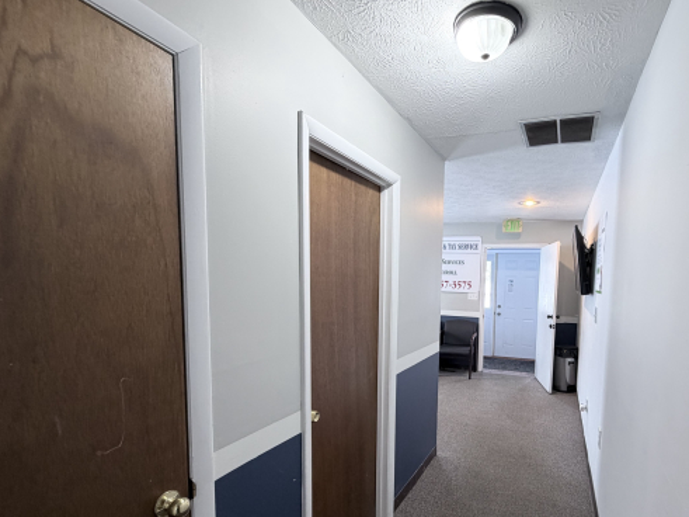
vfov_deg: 67.8
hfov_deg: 82.8
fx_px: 378
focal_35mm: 19
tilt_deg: -5.1
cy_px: 316
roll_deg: -1.9
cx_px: 439
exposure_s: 1/120
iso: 250
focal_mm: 2.22
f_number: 2.2
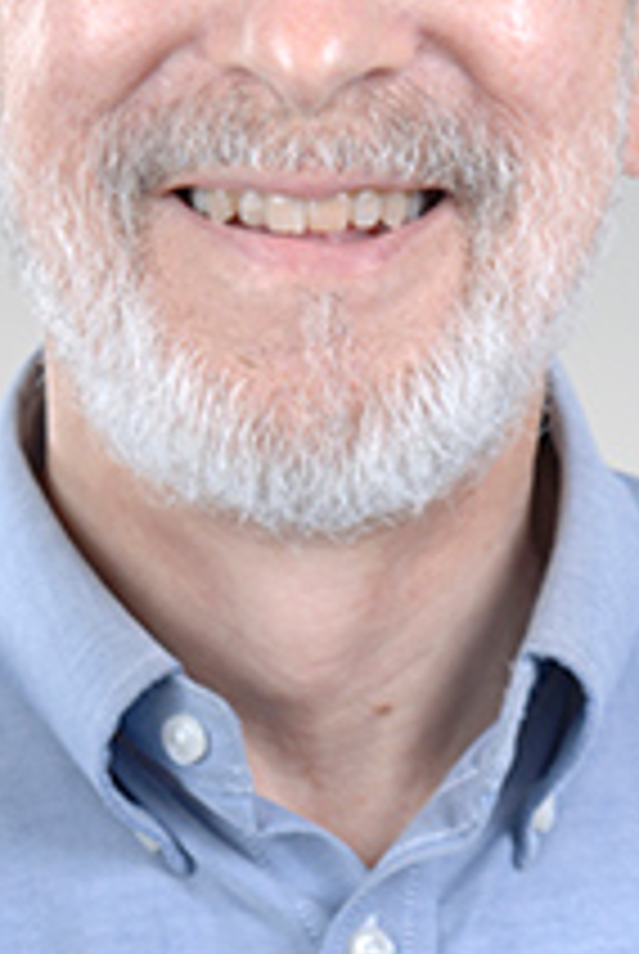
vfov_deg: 10.4
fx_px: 5228
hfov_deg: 7.0
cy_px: 225
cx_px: 302
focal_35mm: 197
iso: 200
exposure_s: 1/250
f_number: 5.6
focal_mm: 62
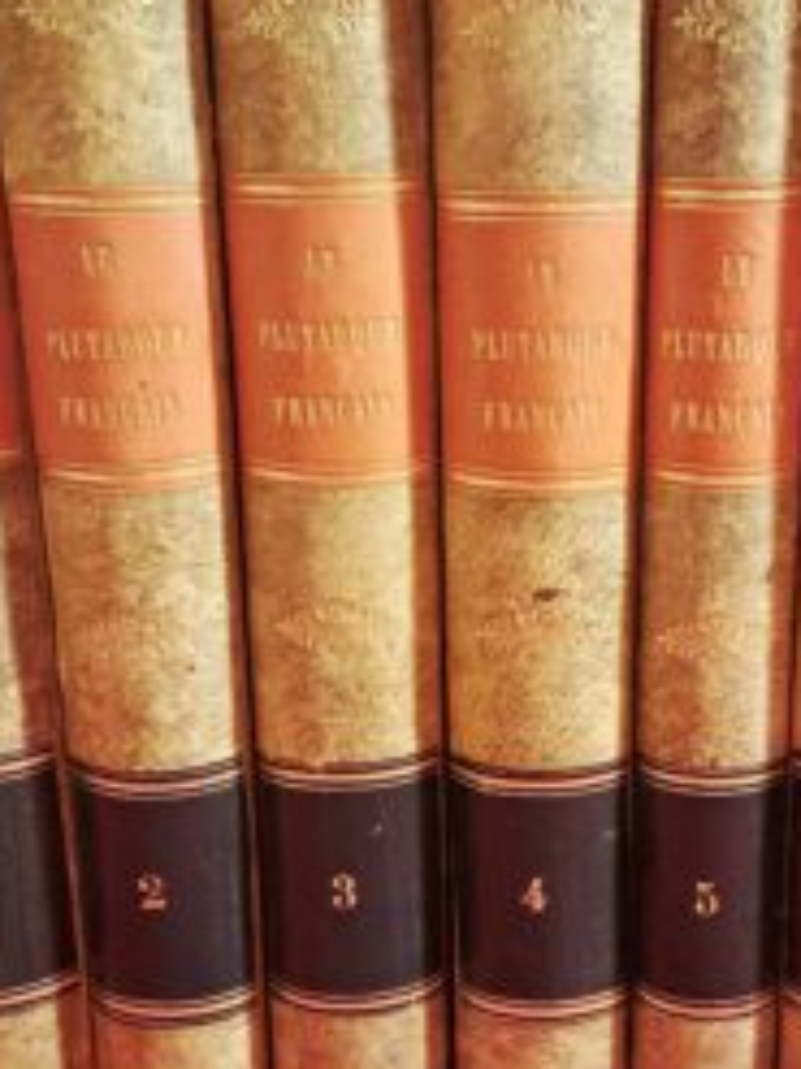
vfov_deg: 35.5
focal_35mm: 54
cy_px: 565
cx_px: 507
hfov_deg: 26.9
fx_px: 1667
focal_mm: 4.65
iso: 640
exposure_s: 1/20
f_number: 1.8
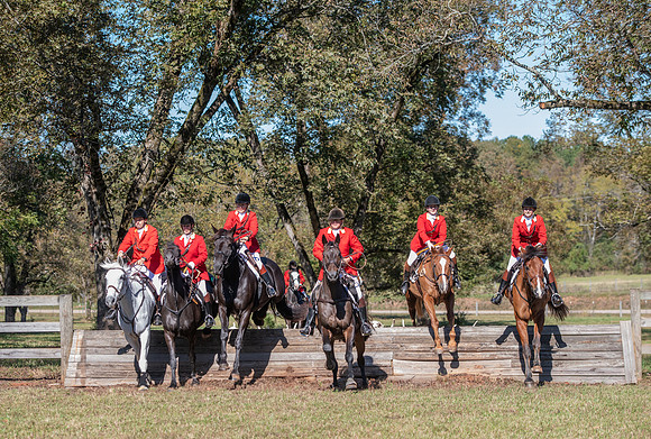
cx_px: 307
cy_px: 253
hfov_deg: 17.9
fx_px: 2066
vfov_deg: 12.1
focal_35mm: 114
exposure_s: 1/400
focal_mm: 98
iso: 280
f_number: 4
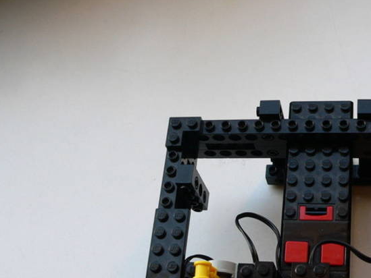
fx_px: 632
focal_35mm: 59
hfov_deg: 31.8
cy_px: 214
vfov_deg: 24.5
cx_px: 298
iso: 150
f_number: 2.8
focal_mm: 6
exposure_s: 1/60
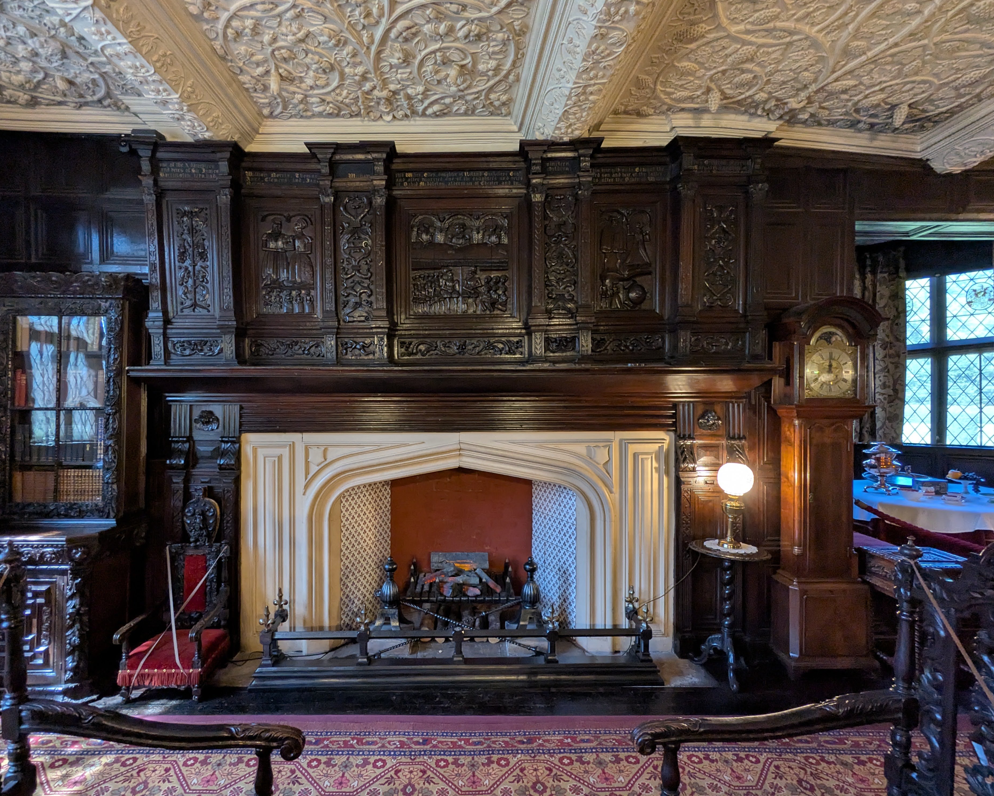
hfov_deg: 89.6
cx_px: 470
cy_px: 404
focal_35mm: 17
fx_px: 500
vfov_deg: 77.0
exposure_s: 1/25
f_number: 2.2
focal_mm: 2.35
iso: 305
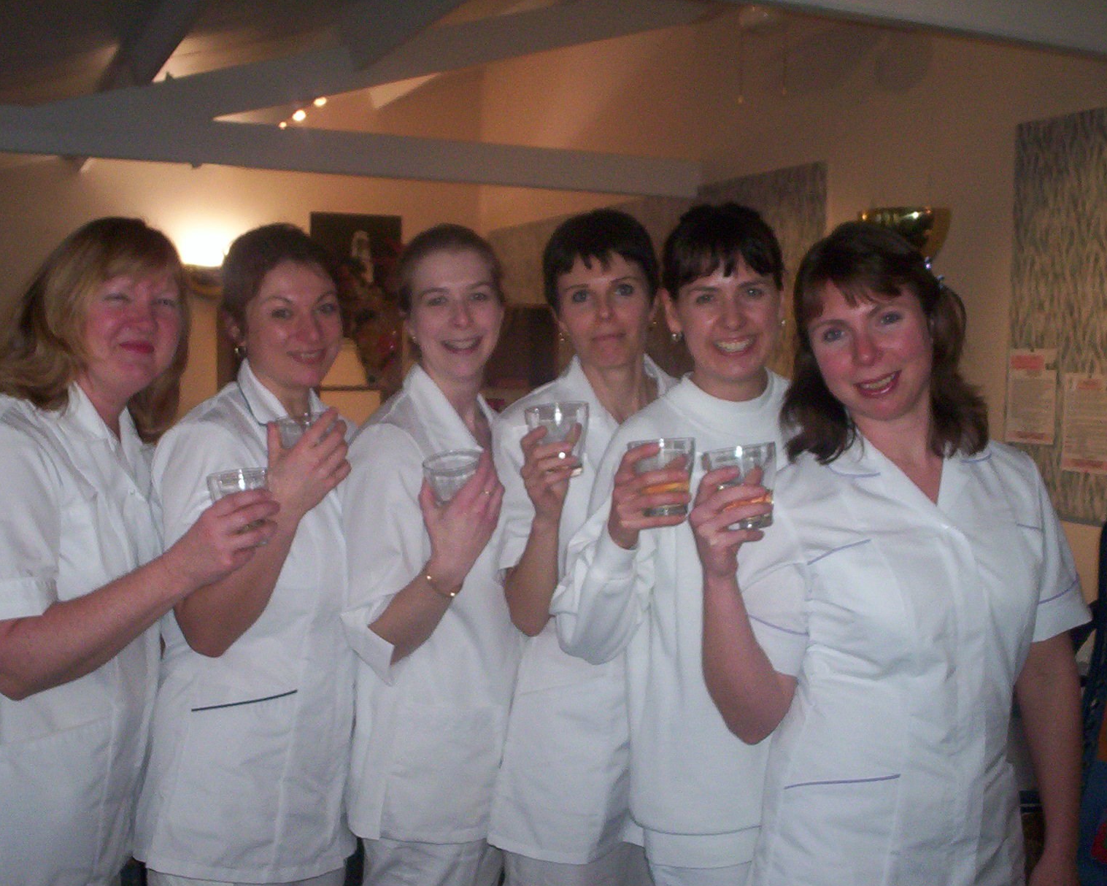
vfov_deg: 37.3
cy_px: 443
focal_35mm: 40
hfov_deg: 45.8
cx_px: 548
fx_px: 1311
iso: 140
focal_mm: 4.99
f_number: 4.5
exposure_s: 1/60
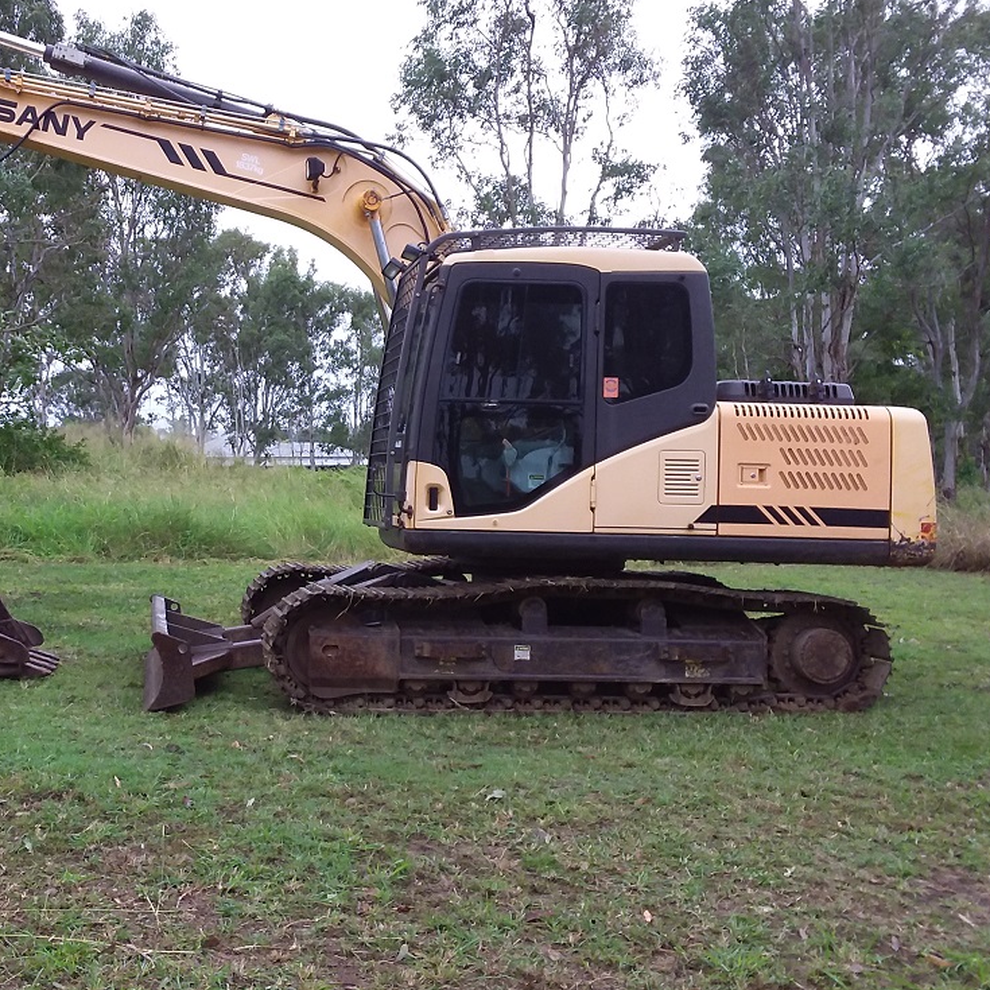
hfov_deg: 37.7
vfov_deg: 38.3
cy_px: 484
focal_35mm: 44
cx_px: 295
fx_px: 1424
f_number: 1.9
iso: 50
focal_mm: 2.91
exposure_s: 1/100
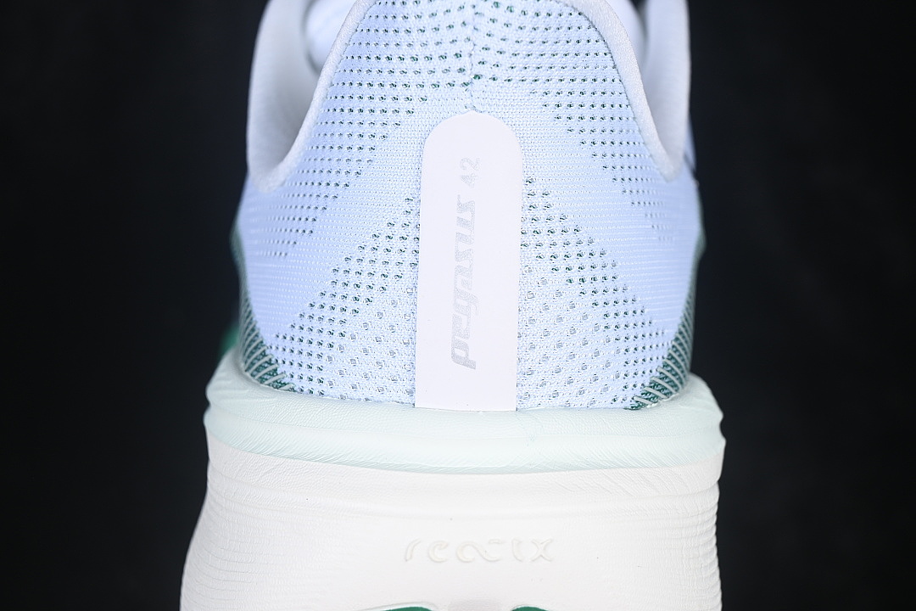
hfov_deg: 27.0
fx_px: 1908
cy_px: 306
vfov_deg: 18.2
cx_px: 458
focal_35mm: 75
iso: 160
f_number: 7.1
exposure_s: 1/80
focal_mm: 50
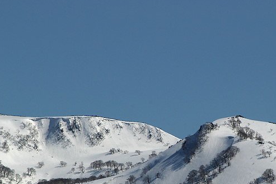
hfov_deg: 4.2
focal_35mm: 487
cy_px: 141
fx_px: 3731
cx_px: 201
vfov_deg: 2.8
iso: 200
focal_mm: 200
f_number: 11
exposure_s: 1/1250
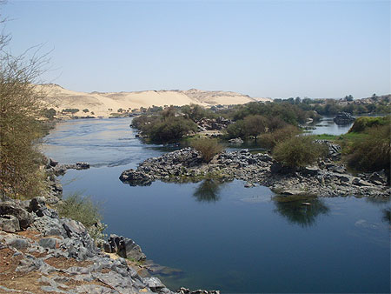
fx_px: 429
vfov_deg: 37.8
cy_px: 147
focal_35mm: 38
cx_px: 196
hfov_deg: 49.0
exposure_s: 1/250
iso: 80
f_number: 8.4
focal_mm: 6.3
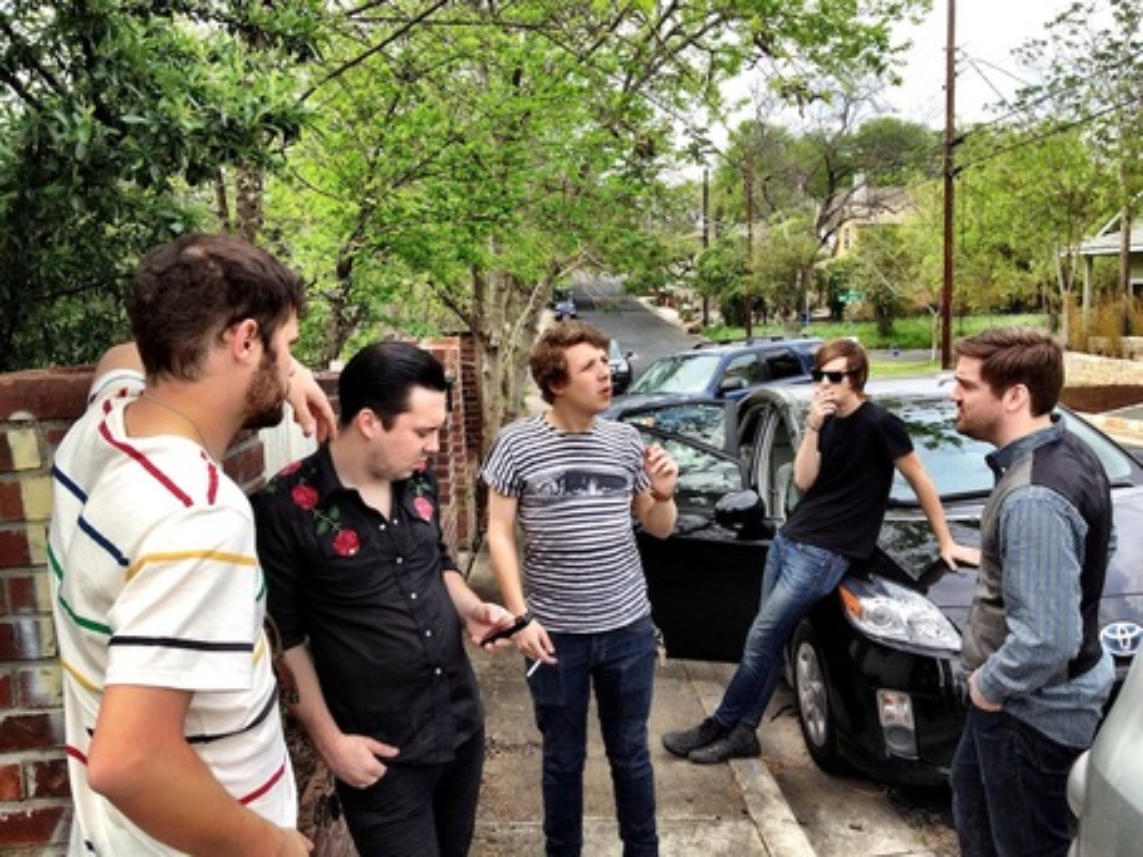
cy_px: 428
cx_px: 572
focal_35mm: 35
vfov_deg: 40.7
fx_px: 1155
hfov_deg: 52.6
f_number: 2.4
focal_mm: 4.28
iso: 64
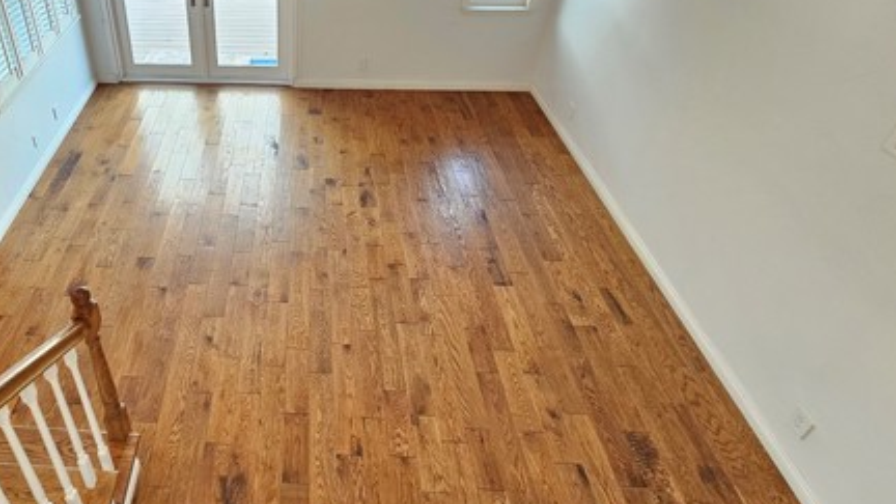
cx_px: 263
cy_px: 68
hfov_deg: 79.6
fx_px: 499
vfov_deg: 48.9
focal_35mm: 21
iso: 200
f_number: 2.2
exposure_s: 1/60
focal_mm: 2.2
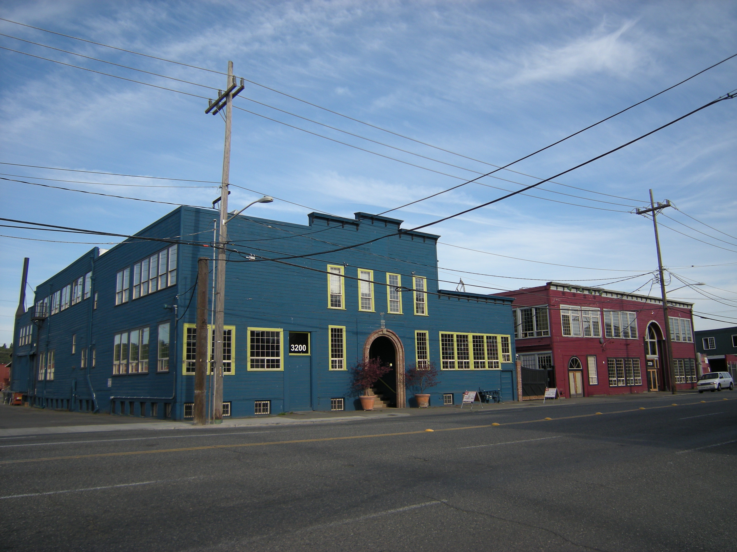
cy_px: 276
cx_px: 368
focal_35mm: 28
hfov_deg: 63.4
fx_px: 596
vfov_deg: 49.7
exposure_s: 1/208
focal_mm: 4.7
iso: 64
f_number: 5.6
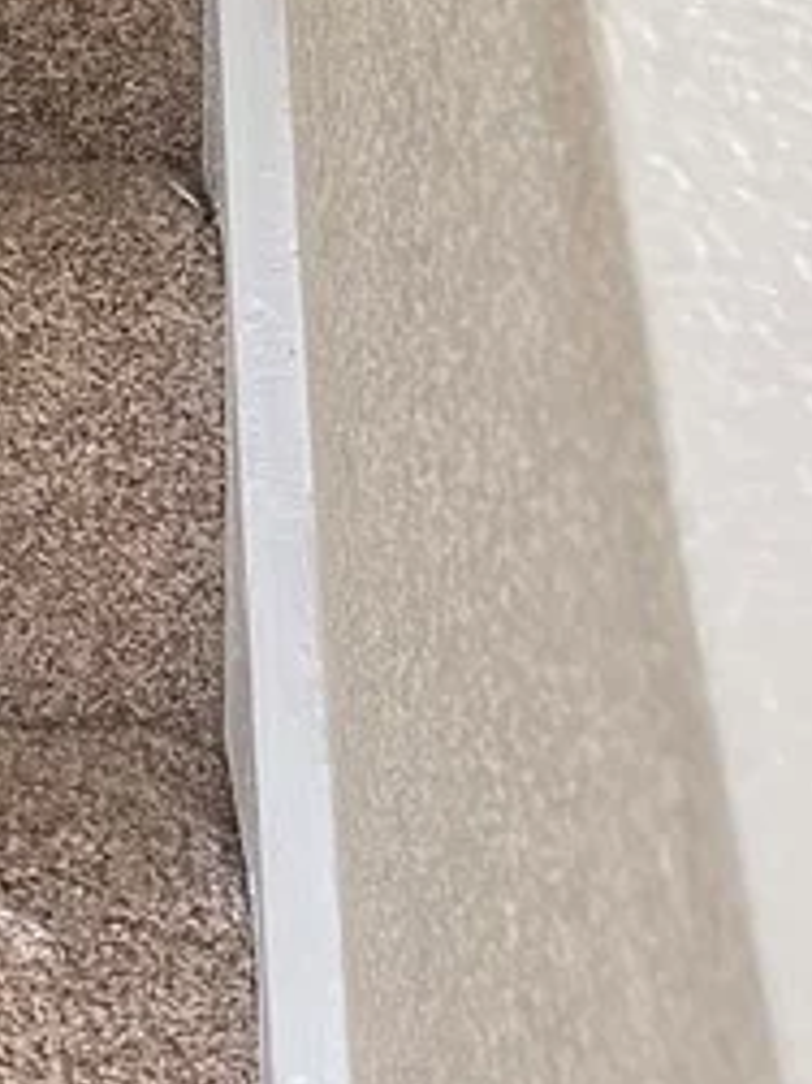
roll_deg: +1.7
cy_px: -134
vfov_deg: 17.8
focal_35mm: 106
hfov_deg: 12.8
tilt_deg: -1.6
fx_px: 3318
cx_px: -605
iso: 320
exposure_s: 1/60
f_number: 1.6
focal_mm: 5.1
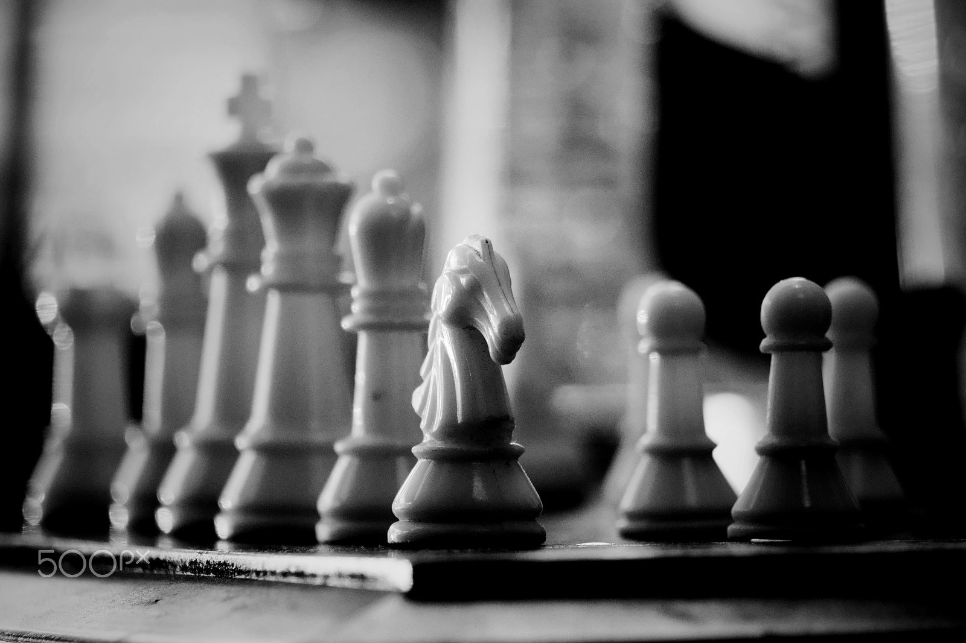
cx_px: 483
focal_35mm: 315
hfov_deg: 6.5
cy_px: 322
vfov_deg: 4.4
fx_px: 8450
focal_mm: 210
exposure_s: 1/100
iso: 1000
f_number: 6.3
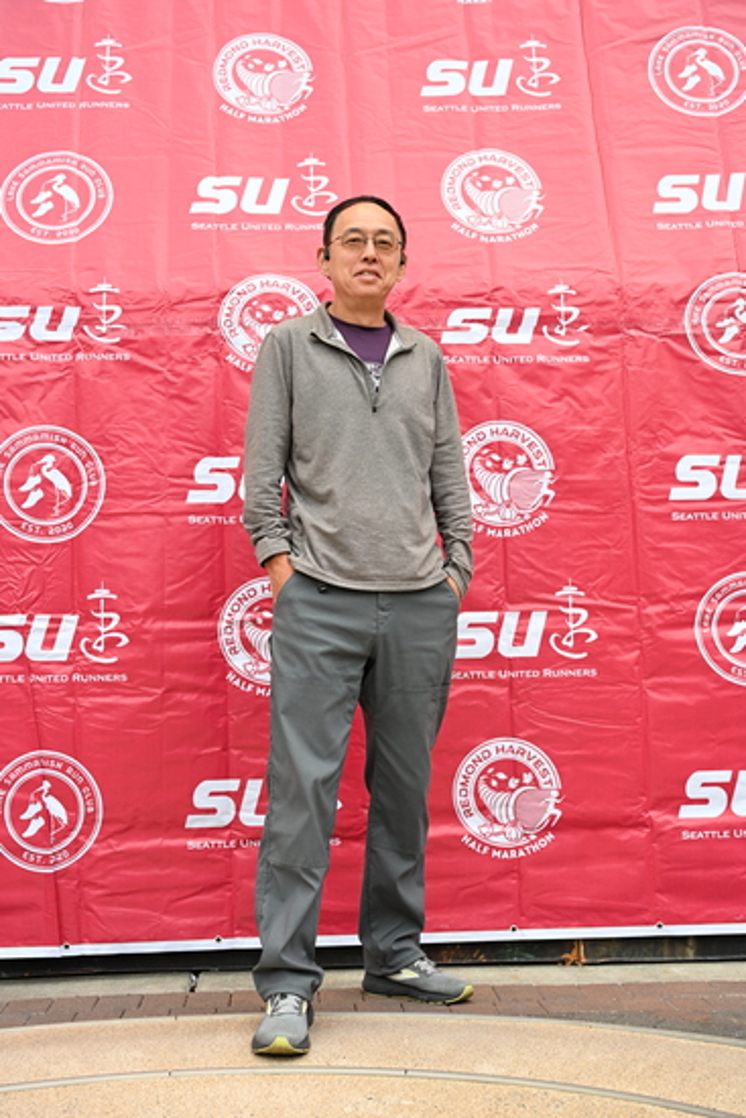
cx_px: 373
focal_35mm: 46
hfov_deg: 29.3
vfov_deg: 42.7
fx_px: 1429
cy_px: 559
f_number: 4
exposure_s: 1/400
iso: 2000
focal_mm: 46
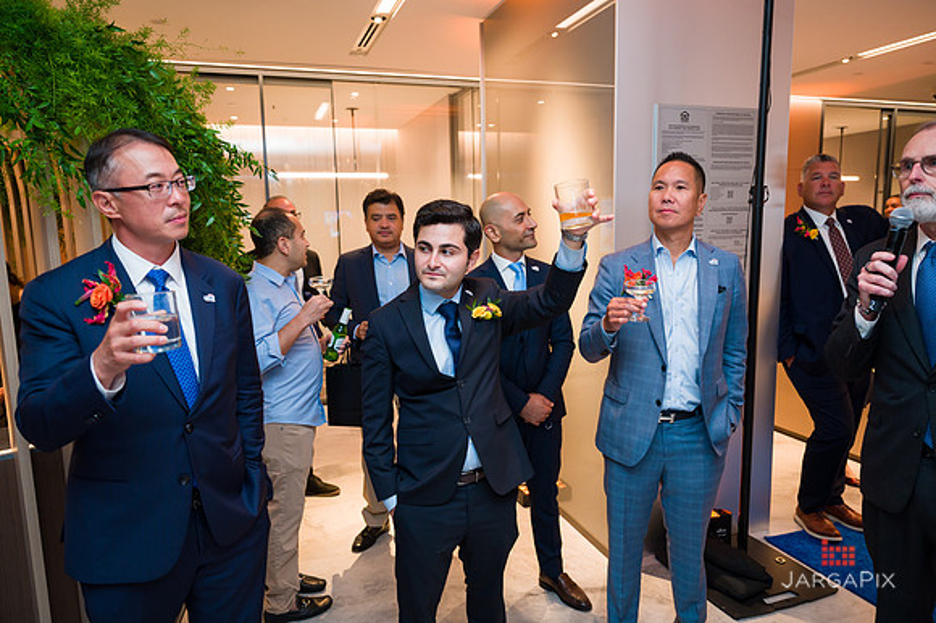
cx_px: 468
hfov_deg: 73.6
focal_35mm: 24
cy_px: 312
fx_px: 625
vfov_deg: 53.0
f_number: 3.2
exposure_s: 1/160
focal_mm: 24
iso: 800
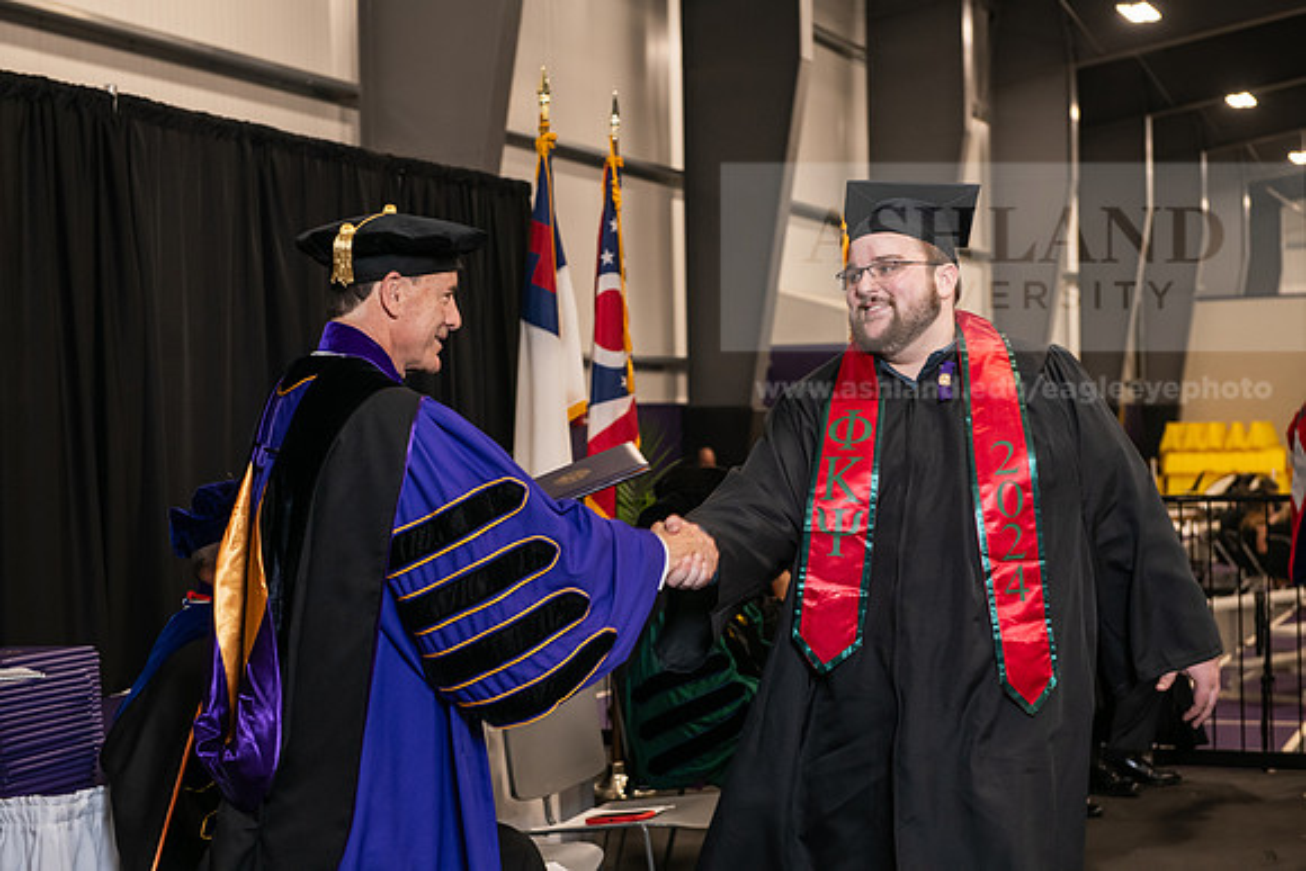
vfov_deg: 20.6
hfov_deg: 30.5
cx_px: 653
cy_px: 436
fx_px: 2395
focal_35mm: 66
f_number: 5
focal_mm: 66
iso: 1600
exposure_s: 1/125
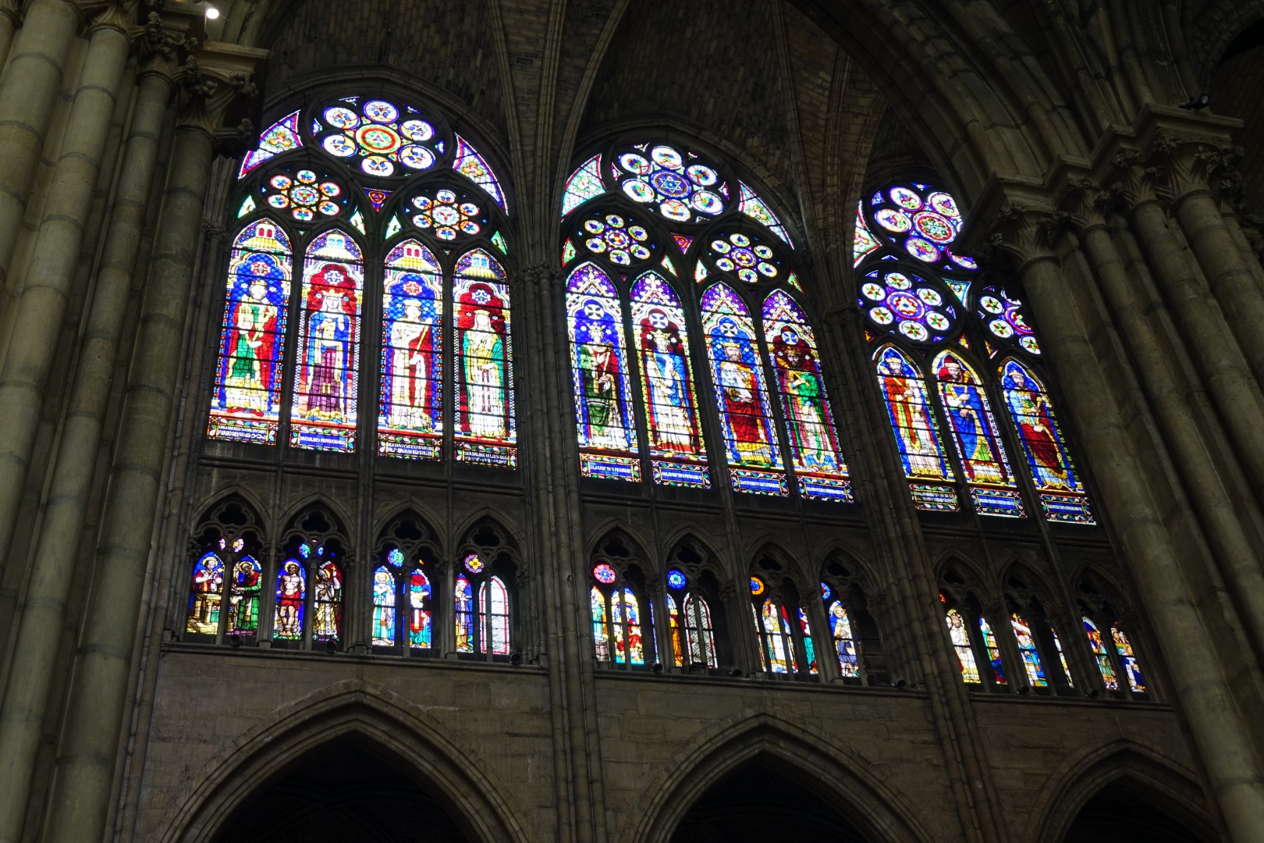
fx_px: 1404
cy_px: 422
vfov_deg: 33.4
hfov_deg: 48.5
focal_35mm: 40
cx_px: 632
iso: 100
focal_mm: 14.84
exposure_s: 1/40
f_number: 2.8
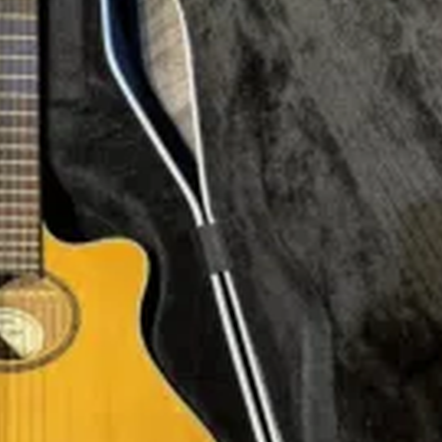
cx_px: 39
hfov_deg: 26.3
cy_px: 255
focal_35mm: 63
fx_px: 910
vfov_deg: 27.3
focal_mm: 6.76
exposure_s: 1/50
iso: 200
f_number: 1.78
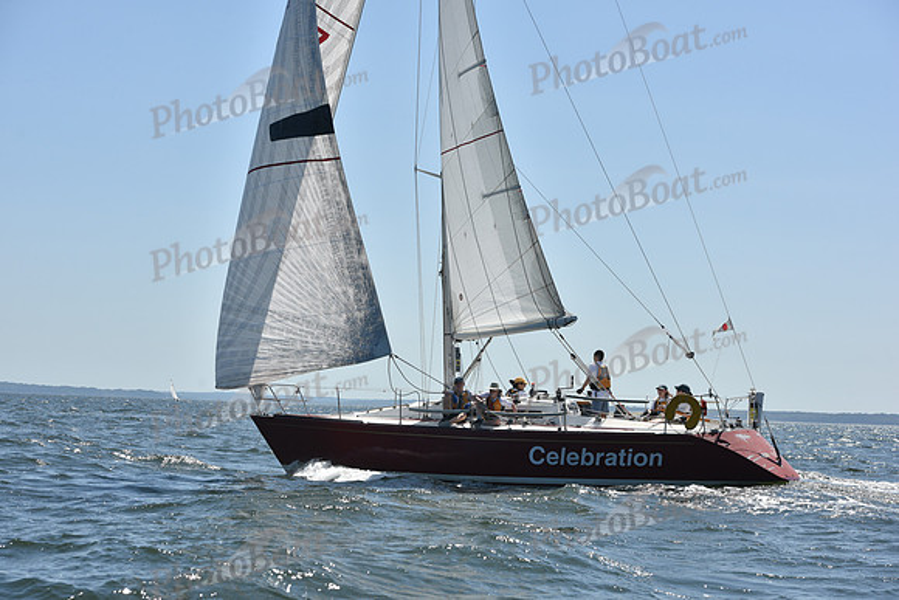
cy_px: 300
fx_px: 1748
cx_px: 450
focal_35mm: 70
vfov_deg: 19.5
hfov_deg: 28.8
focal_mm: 70
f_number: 8
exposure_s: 1/1250
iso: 250
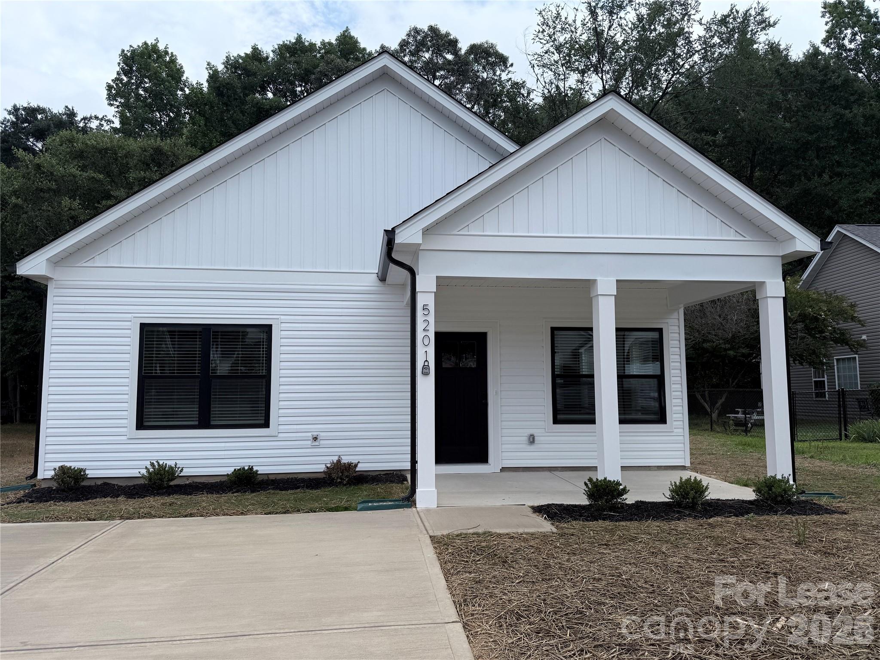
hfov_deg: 71.6
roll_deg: +0.2
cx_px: 440
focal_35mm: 24
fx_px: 610
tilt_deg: +6.0
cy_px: 330
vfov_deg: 56.8
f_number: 1.78
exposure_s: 1/7353
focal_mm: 6.76
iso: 80
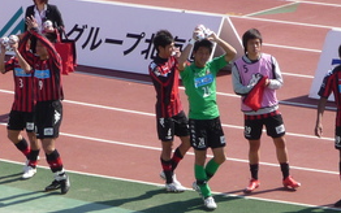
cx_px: 154
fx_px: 2966
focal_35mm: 319
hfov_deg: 6.6
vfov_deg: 4.1
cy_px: 97
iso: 100
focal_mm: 19.1
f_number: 4.7
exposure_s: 1/400
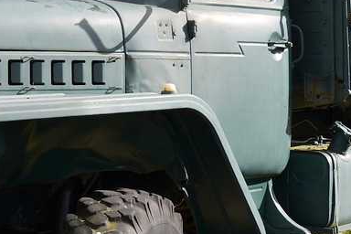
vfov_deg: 13.3
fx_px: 1004
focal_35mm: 103
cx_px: 85
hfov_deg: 19.7
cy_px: 91
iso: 125
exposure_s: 1/250
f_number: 8
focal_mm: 22
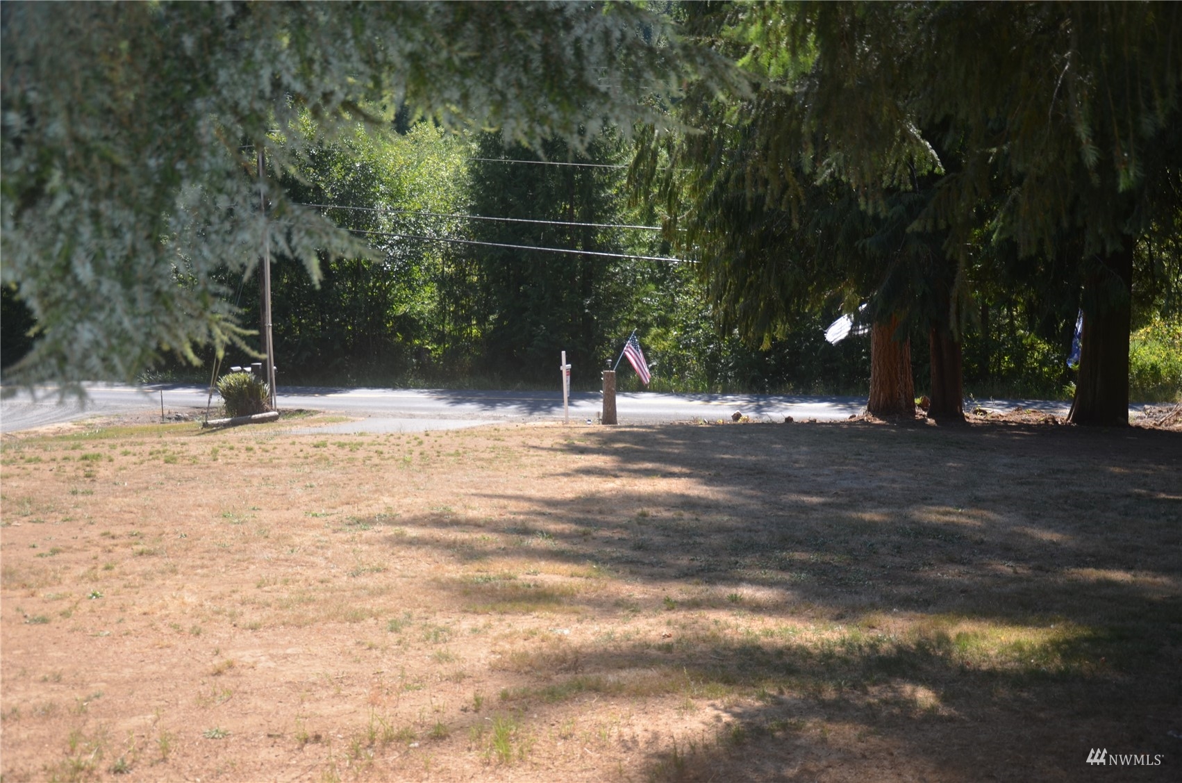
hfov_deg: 43.7
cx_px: 591
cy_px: 392
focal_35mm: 45
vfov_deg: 29.7
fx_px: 1474
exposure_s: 1/250
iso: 100
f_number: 4.5
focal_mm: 30
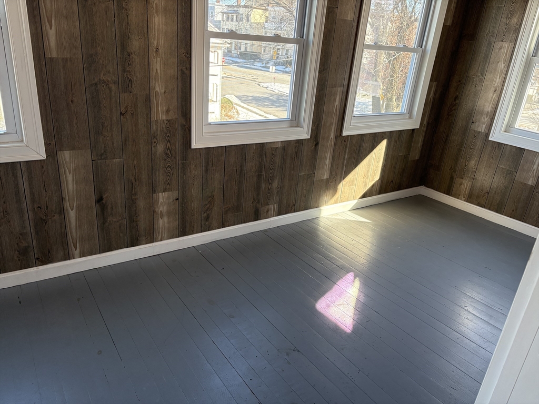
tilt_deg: -21.6
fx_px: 405
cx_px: 270
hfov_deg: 67.3
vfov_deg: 53.1
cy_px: 202
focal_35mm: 26
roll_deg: -4.8
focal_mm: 5.96
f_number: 1.6
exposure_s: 1/158
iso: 125
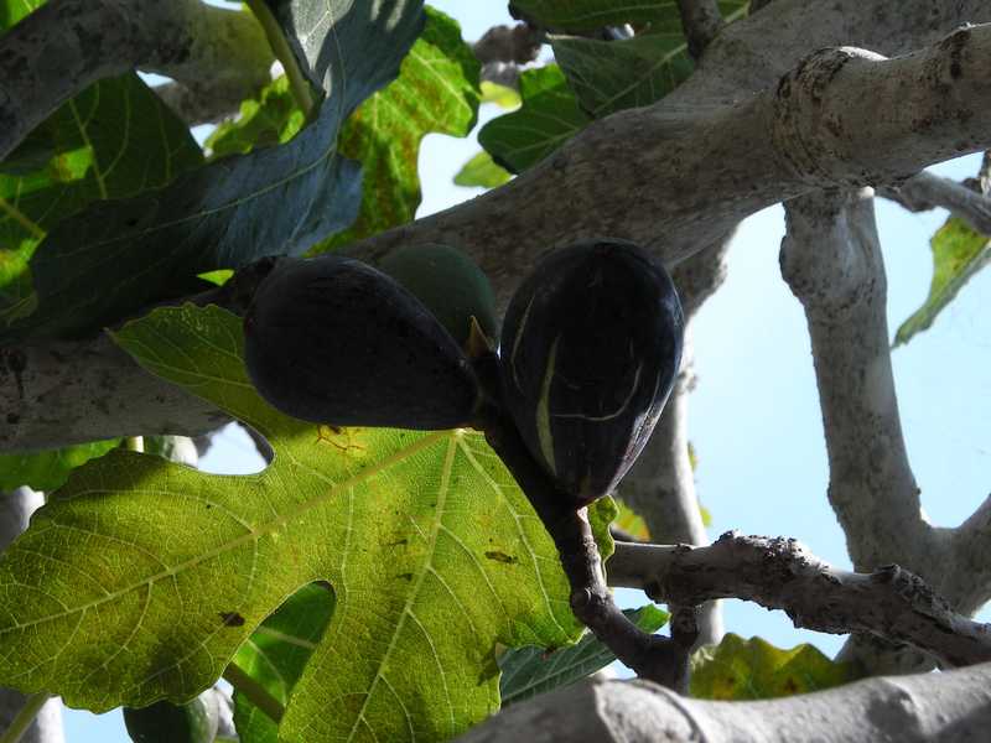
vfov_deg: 12.8
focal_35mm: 116
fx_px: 3321
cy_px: 372
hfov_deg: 17.0
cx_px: 496
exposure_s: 1/151
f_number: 5.3
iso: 50
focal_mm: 19.2
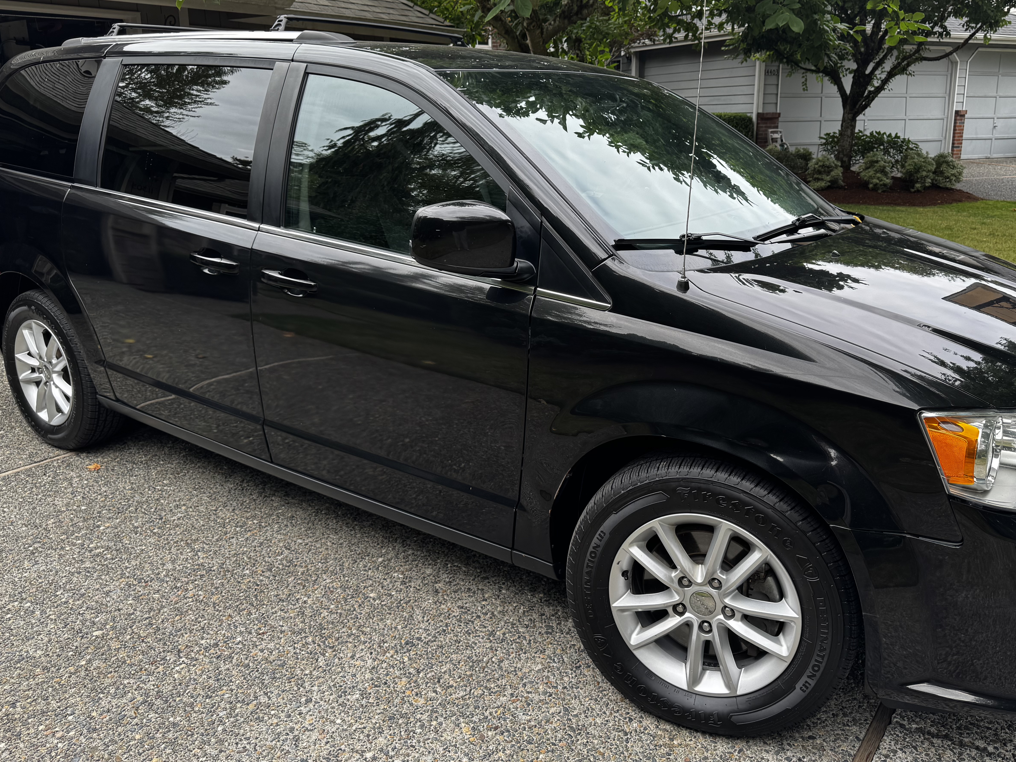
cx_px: 557
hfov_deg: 61.5
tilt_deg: -13.8
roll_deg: +0.3
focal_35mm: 29
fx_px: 851
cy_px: 316
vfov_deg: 48.0
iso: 80
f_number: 1.78
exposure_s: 1/417
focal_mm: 6.76
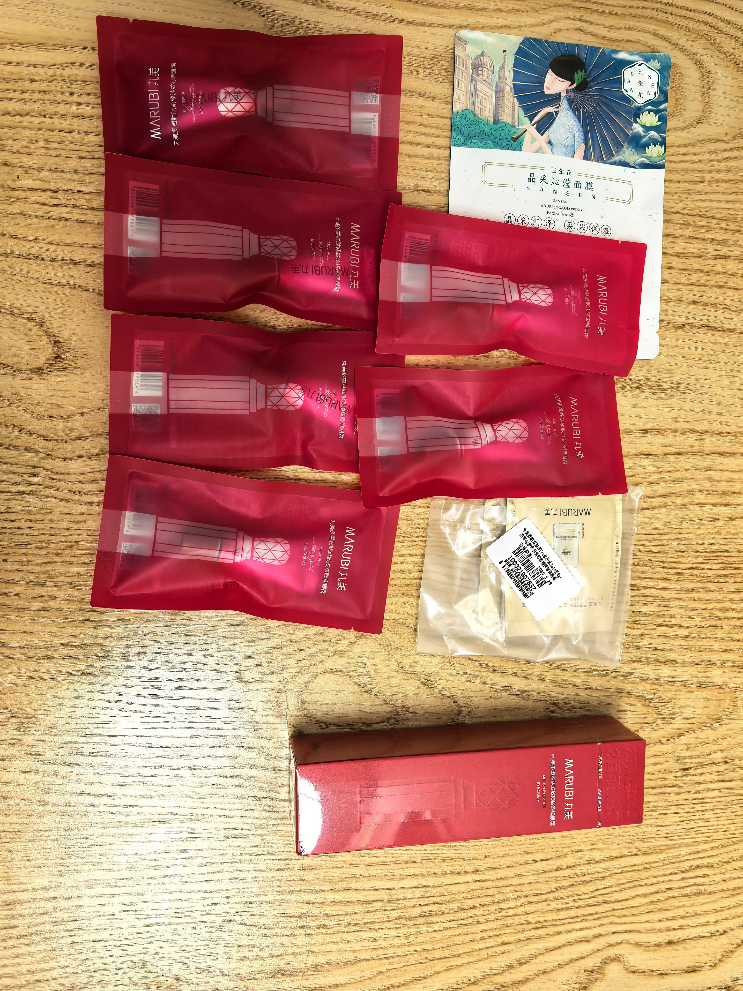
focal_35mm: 27
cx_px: 372
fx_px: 773
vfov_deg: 65.3
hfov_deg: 51.4
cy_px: 496
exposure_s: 1/100
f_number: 2
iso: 250
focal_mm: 6.98
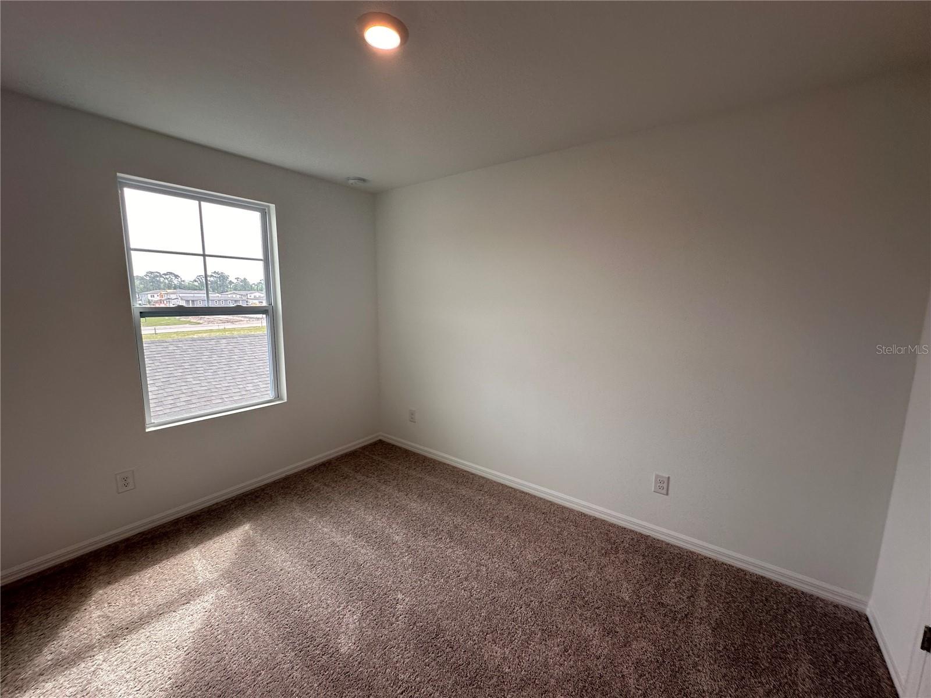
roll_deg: -1.7
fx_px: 377
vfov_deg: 85.7
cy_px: 349
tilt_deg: -8.1
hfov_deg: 102.1
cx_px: 466
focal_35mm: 14
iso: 64
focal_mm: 2.22
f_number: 2.2
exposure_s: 1/120
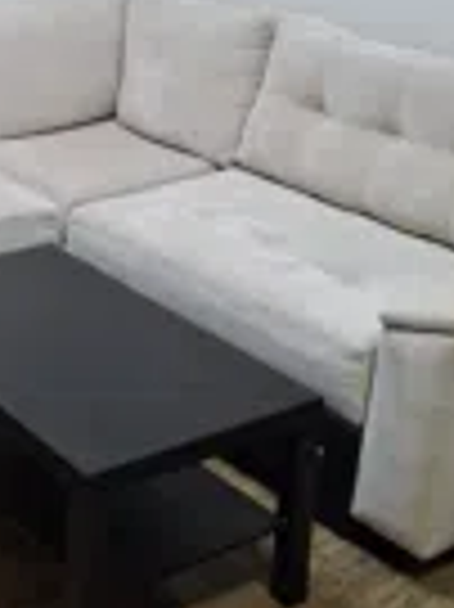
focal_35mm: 68
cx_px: 27
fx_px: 1191
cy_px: 149
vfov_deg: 28.2
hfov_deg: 21.0
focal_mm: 5.54
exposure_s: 1/120
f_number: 1.8
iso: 320
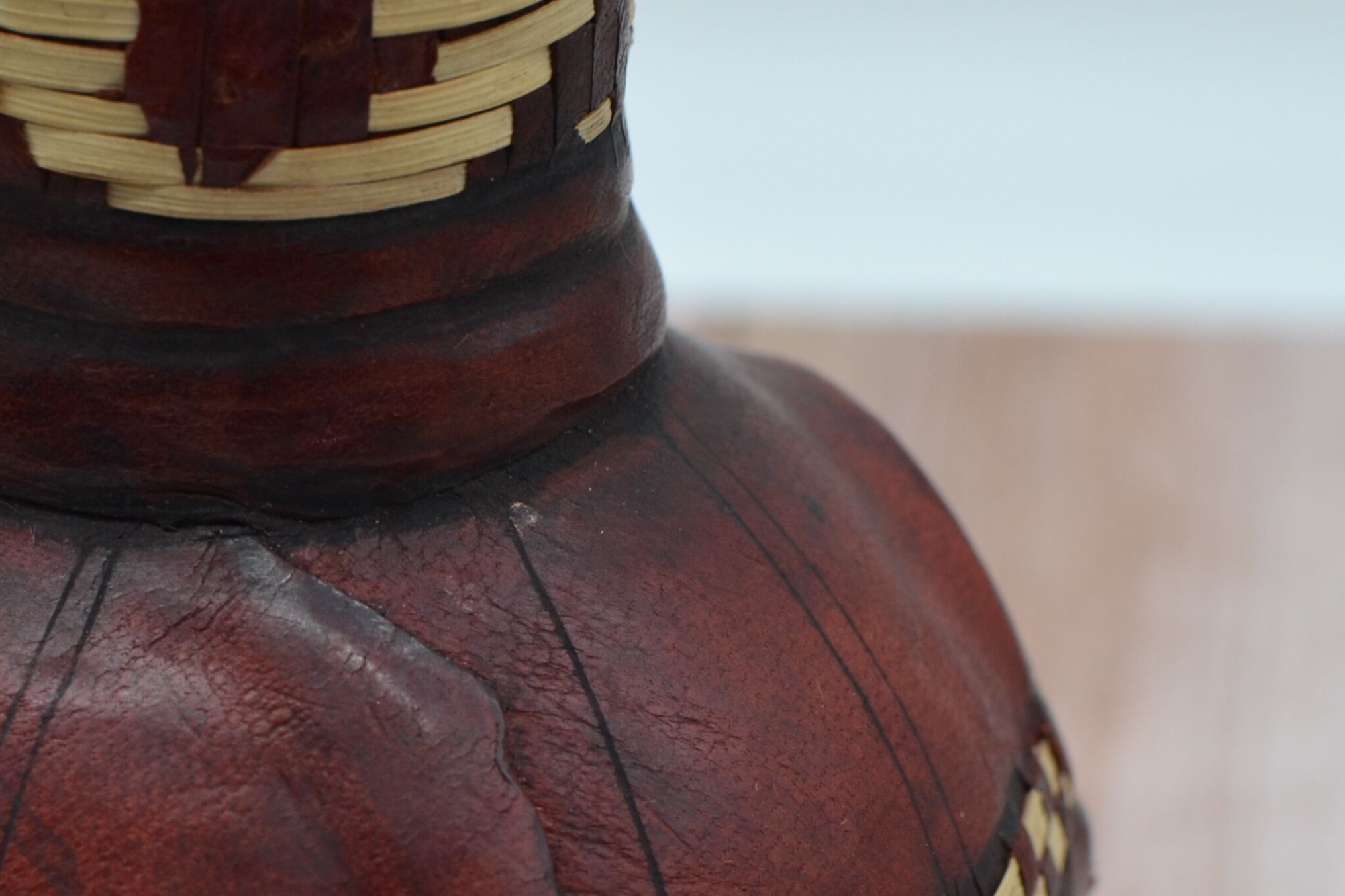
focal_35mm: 119
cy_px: 884
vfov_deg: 11.4
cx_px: 496
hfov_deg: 17.2
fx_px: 4451
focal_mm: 35
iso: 280
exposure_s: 1/125
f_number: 5.6
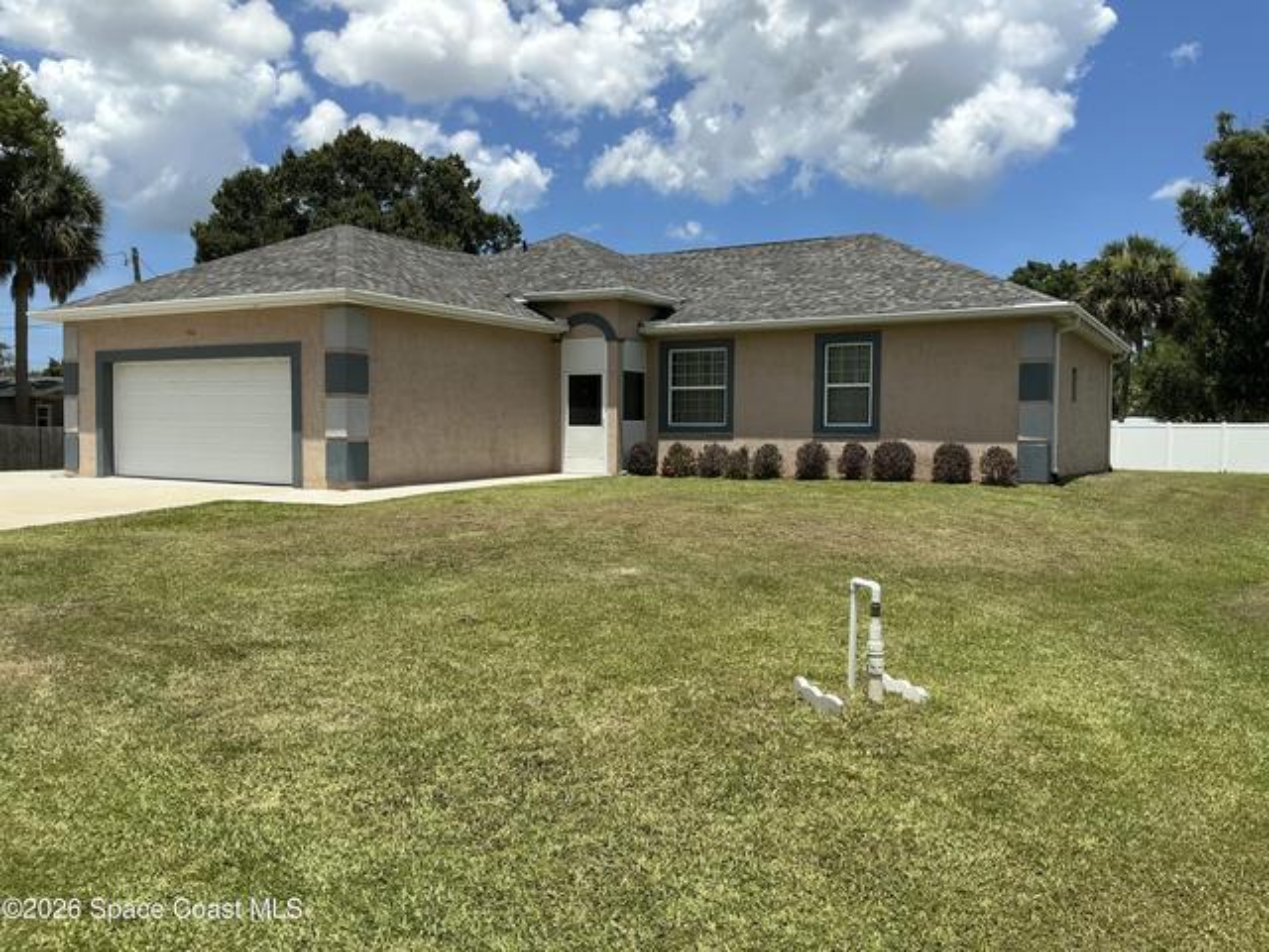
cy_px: 476
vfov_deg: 49.7
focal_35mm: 28
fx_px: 1026
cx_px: 634
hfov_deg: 63.4
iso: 25
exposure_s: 1/2538
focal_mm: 3
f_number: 1.8
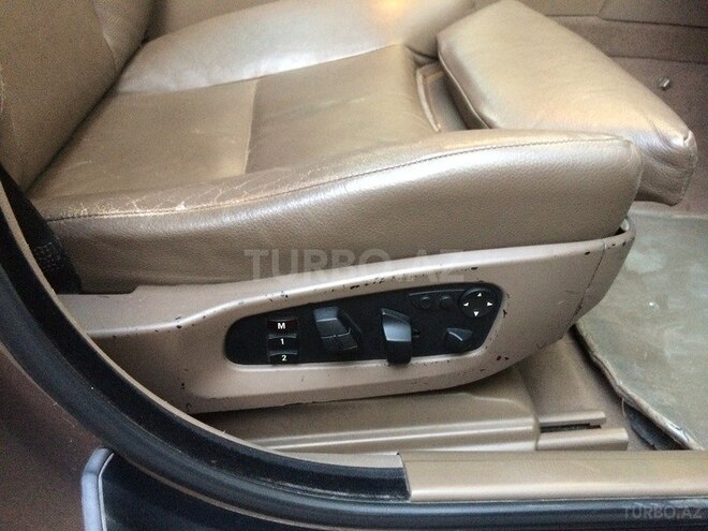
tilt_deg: -39.6
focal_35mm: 29
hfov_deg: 61.7
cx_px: 354
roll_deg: -6.6
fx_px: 593
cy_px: 266
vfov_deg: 48.2
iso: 320
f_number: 2.2
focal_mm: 4.15
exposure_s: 1/17
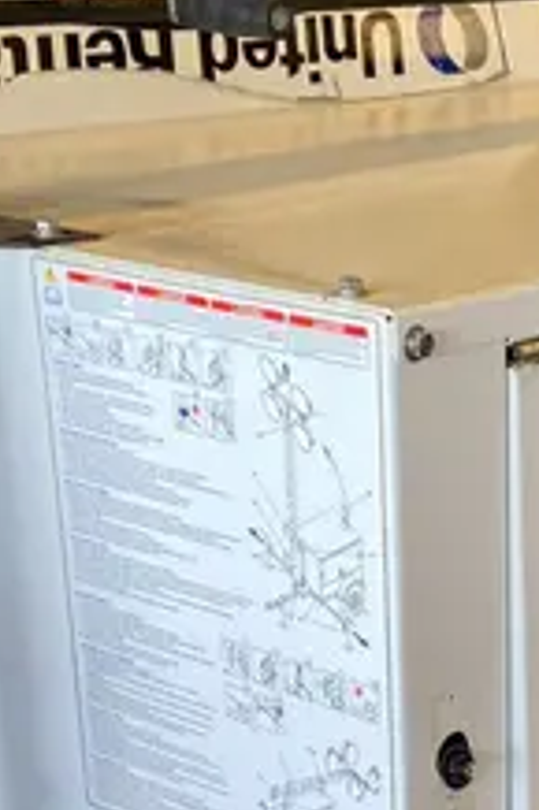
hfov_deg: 14.7
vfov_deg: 21.6
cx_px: 561
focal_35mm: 91
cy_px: 819
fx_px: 2047
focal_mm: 4.25
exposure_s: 1/120
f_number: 1.8
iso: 100
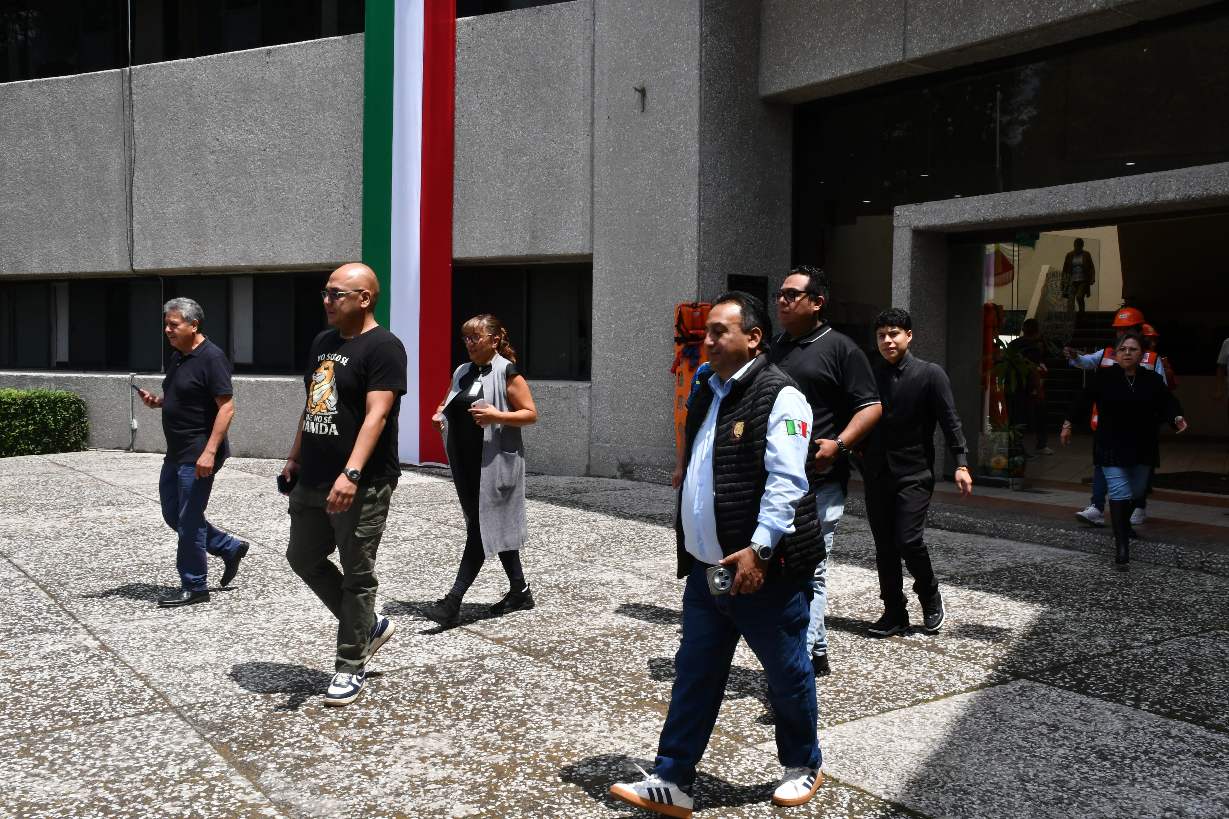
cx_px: 614
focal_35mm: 34
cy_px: 410
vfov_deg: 38.9
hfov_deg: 55.8
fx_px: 1161
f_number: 20
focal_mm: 23
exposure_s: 1/400
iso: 800
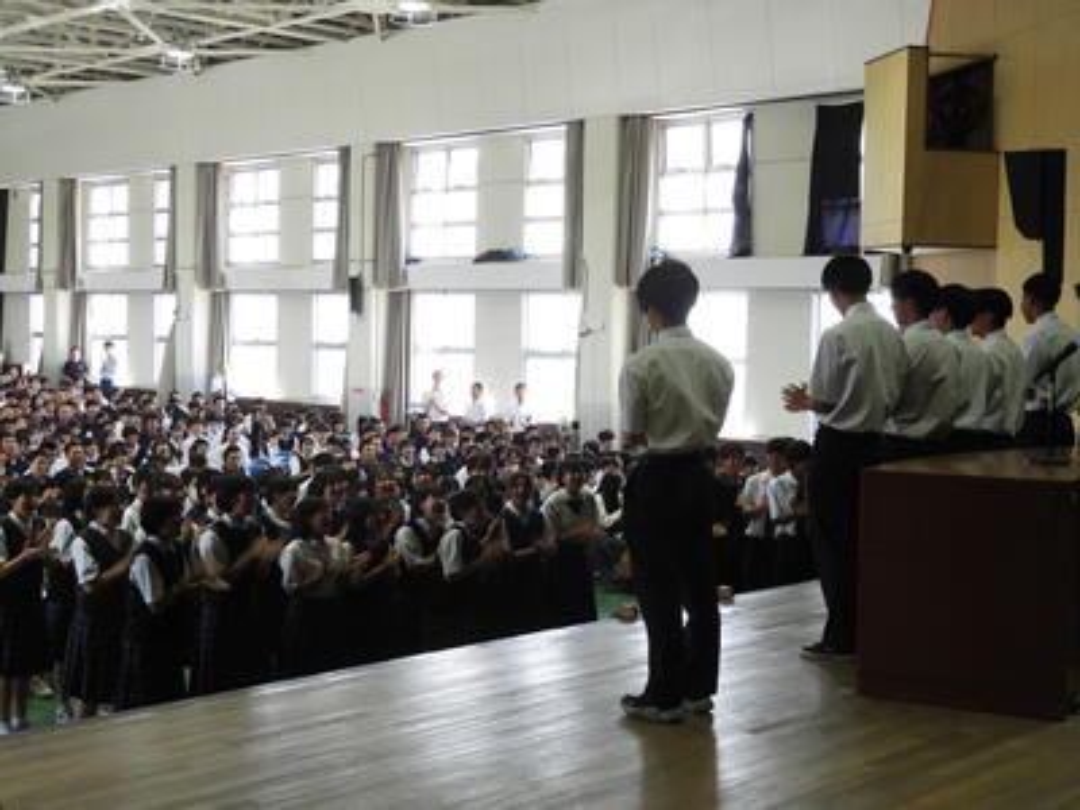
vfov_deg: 29.1
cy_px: 405
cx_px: 540
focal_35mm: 50
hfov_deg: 38.2
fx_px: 1560
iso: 125
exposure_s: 1/30
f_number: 4
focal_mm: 9
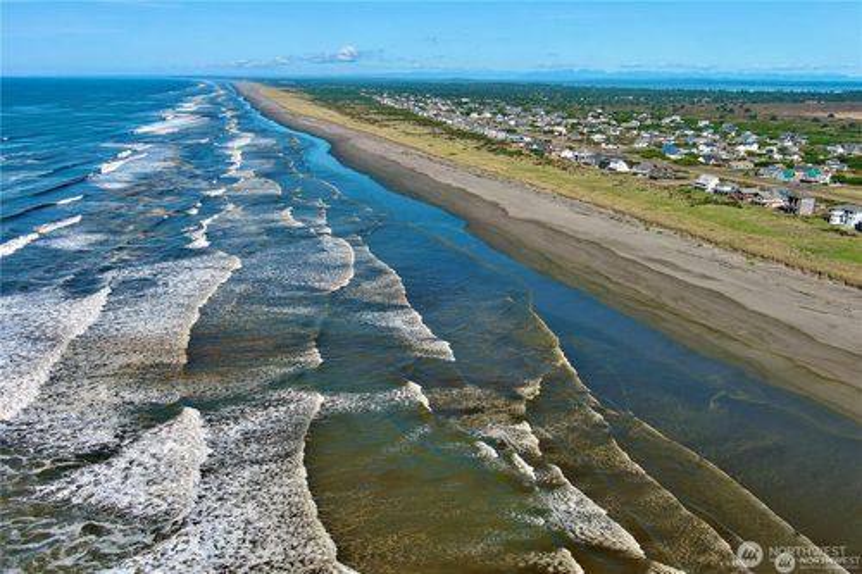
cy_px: 287
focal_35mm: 29
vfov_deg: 44.9
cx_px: 431
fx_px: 694
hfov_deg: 63.7
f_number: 2.8
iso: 101
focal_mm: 10.57
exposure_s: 1/1357
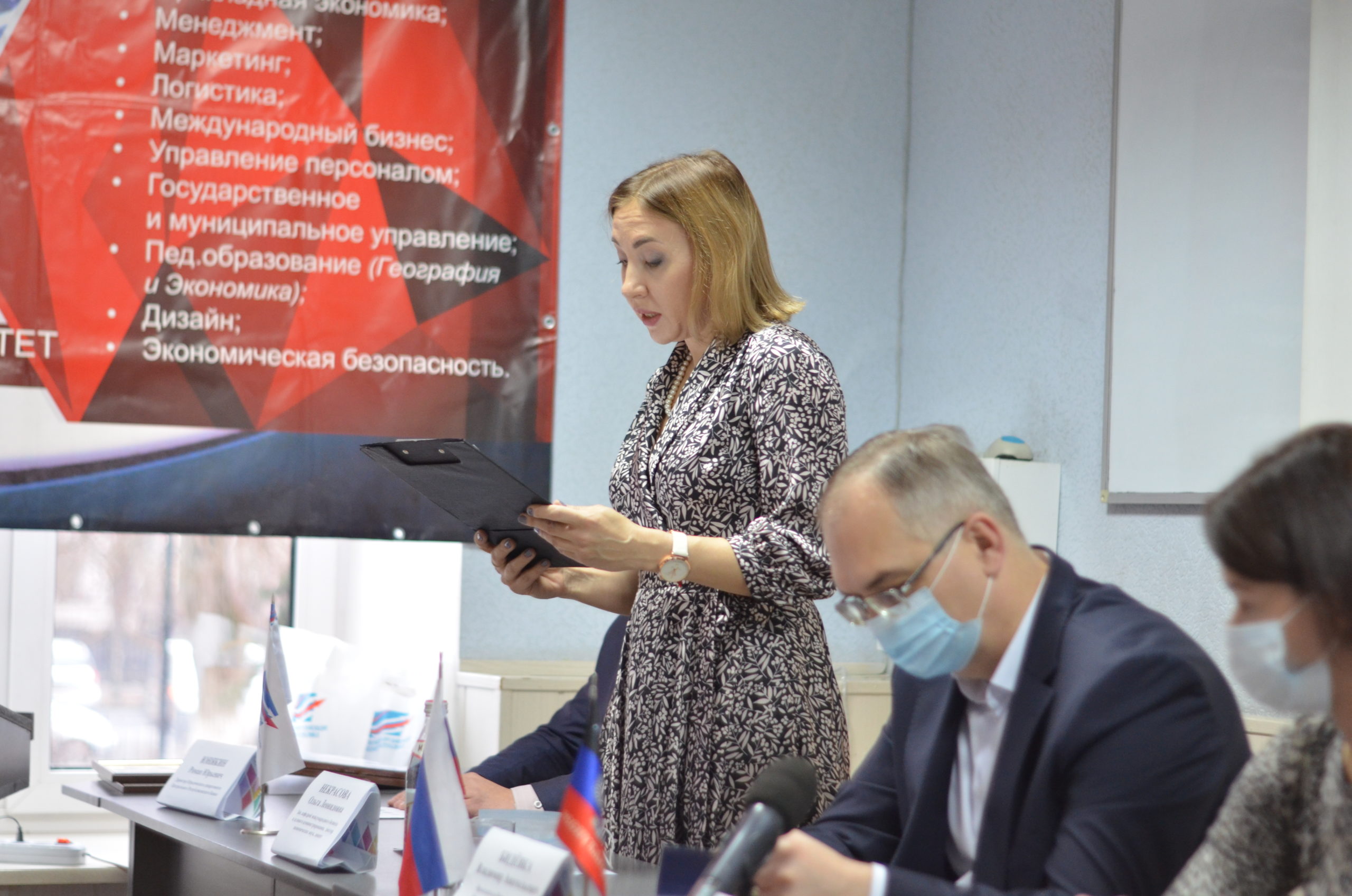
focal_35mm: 75
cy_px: 448
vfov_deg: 18.1
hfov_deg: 27.0
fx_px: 2811
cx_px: 676
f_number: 2.2
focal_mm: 50
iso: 1000
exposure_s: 1/125
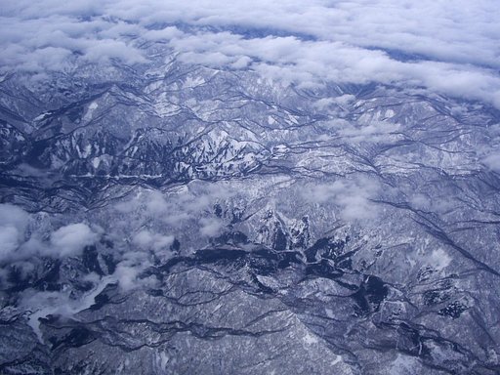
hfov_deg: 52.6
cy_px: 188
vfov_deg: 40.7
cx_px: 250
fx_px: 506
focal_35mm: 35
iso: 80
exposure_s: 1/800
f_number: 4.3
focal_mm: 5.8
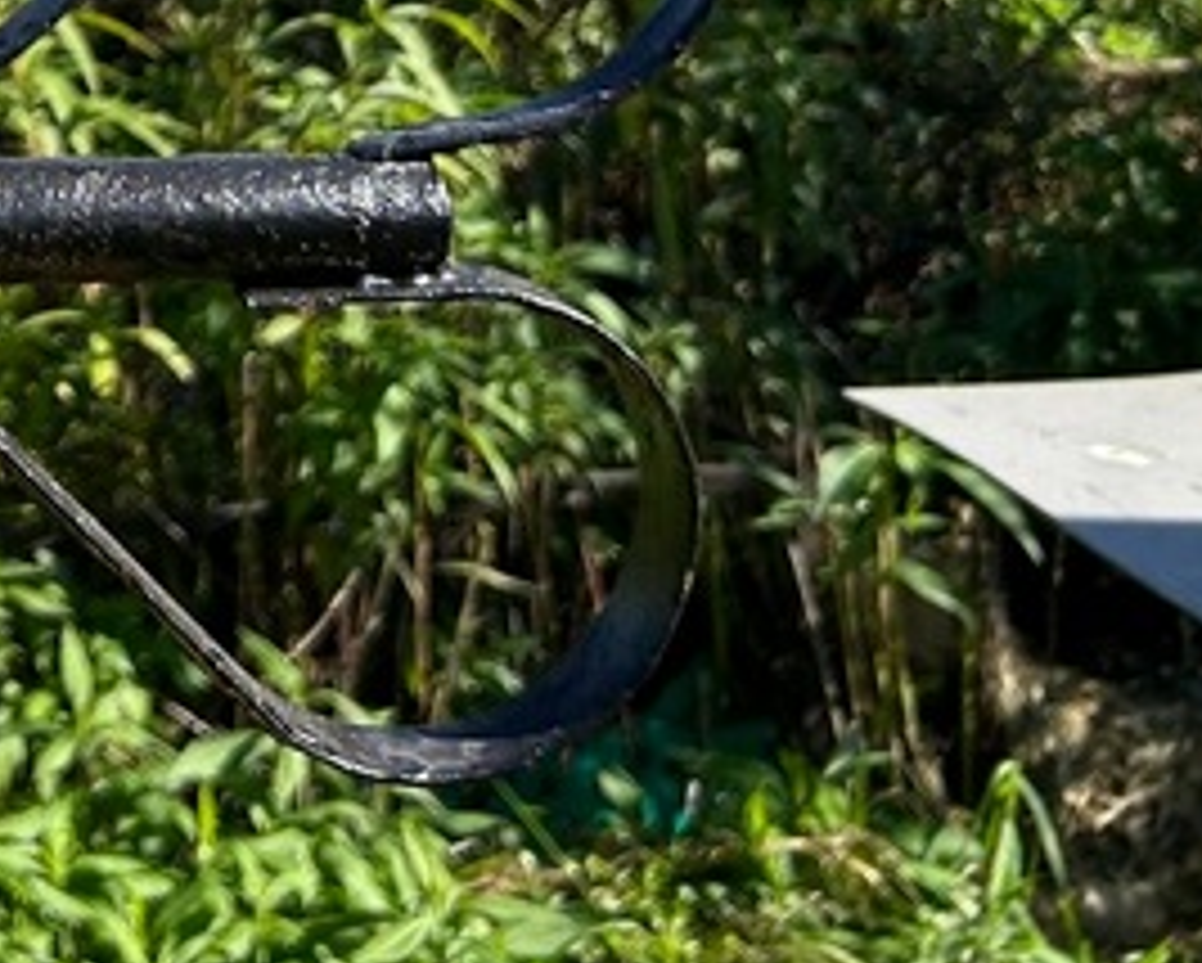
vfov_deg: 18.9
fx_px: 2706
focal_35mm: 76
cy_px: -238
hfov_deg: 22.2
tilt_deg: -13.9
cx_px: -405
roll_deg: -0.6
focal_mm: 5.7
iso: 50
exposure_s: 1/1838
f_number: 1.5
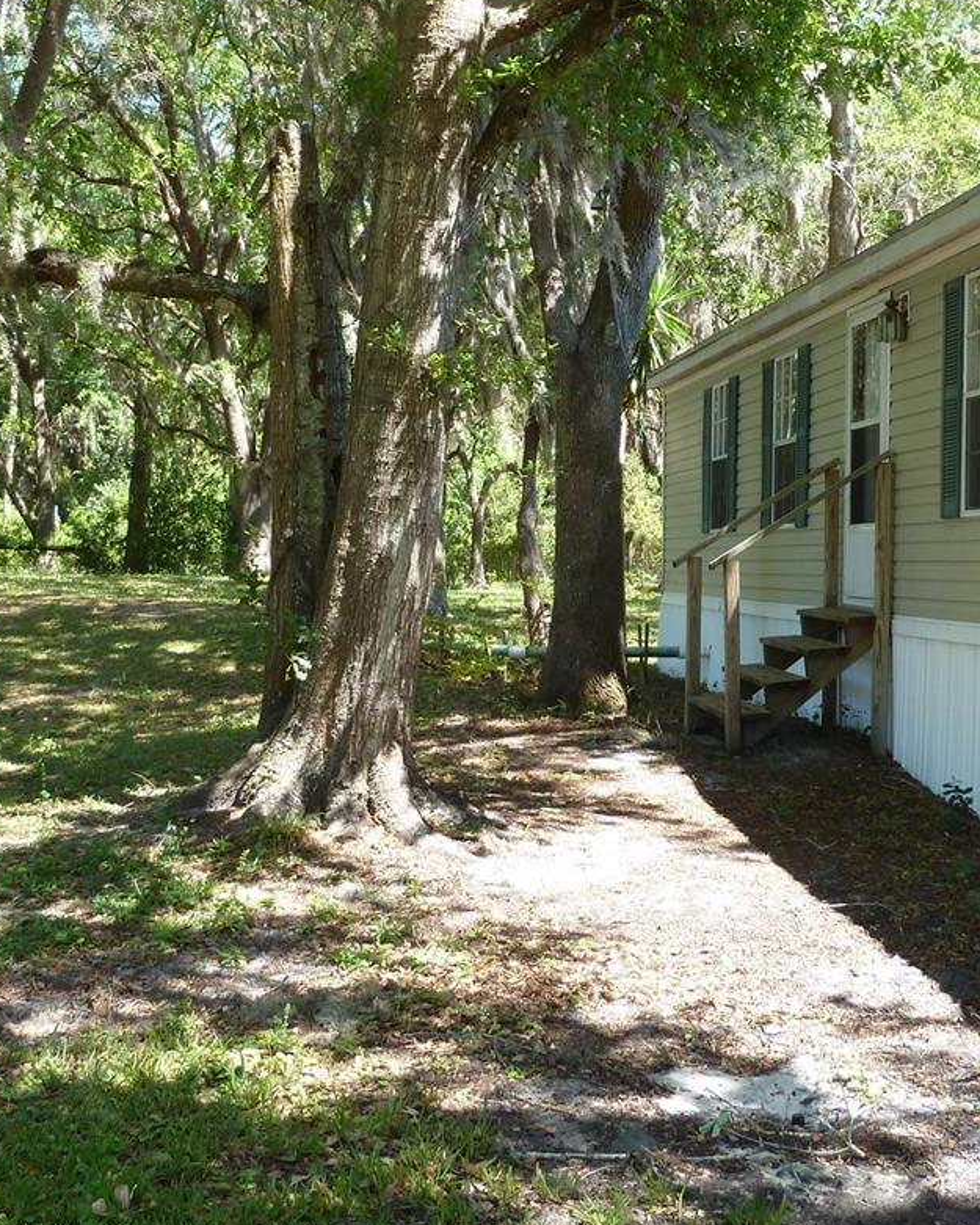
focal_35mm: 48
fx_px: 1740
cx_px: 533
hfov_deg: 31.4
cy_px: 442
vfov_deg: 38.5
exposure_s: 1/80
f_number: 3.5
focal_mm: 5.3
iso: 80
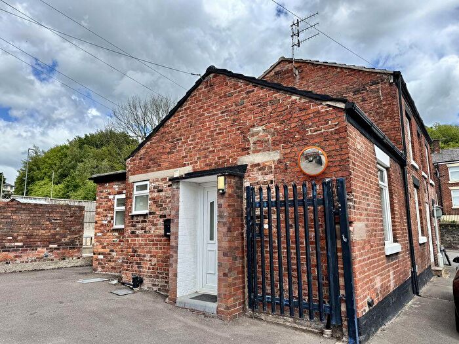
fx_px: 318
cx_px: 230
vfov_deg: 56.8
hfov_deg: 71.6
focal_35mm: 24
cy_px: 172
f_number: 1.78
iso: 80
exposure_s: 1/3413
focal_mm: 6.76
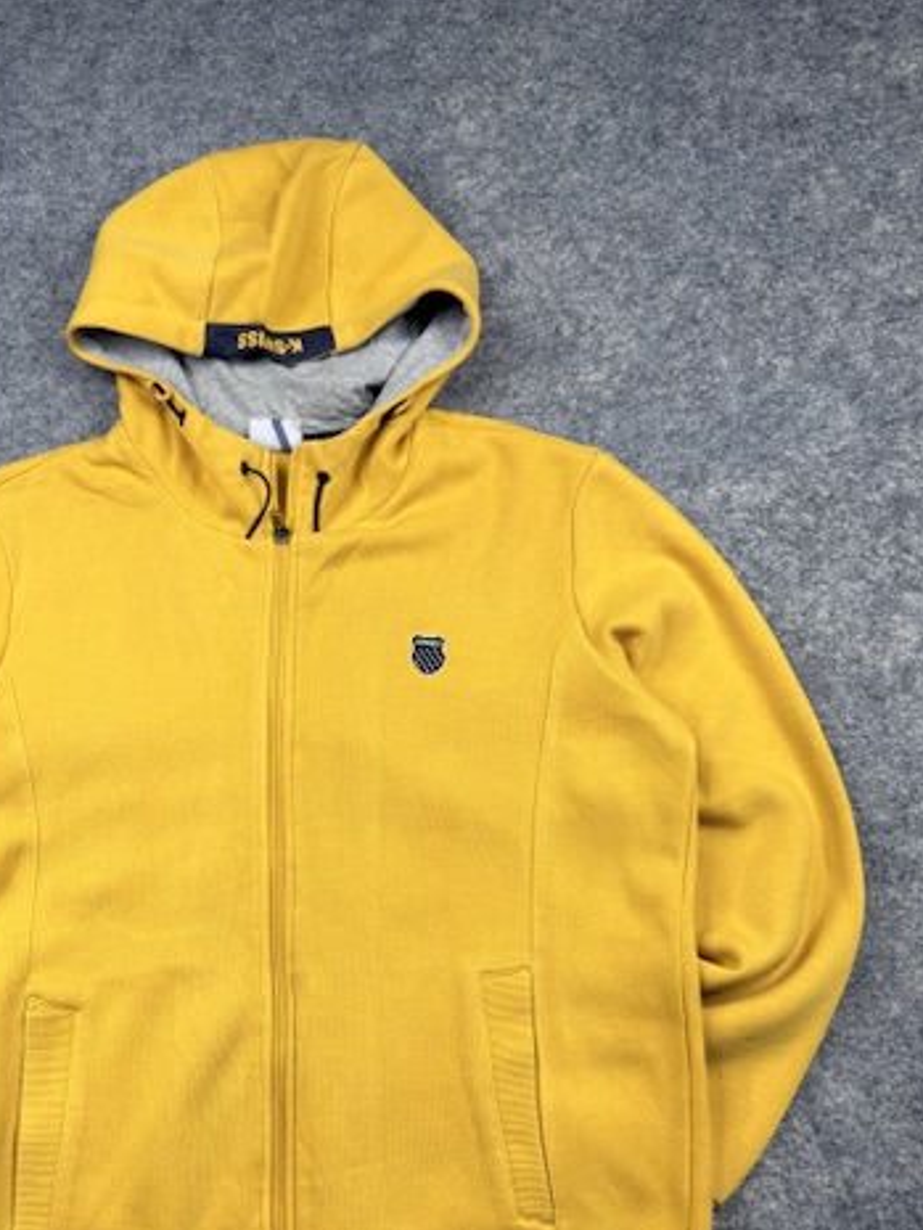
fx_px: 1173
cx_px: 301
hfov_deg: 42.3
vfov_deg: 54.2
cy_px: 825
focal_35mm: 33
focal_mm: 6.76
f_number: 1.78
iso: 64
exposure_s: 1/147
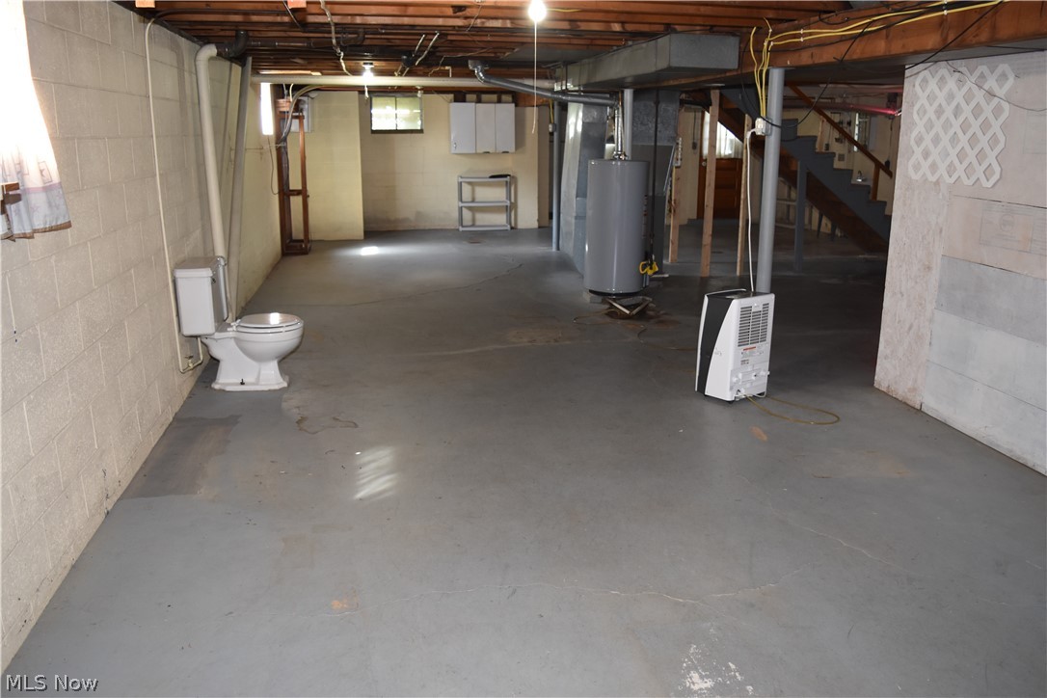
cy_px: 349
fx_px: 785
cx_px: 524
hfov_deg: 67.4
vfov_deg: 47.9
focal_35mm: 27
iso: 800
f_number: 4
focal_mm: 18
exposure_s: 1/60
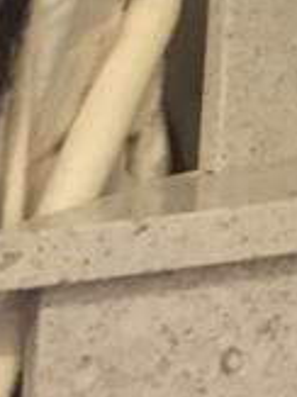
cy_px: -667
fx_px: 2451
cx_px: 876
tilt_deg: +10.8
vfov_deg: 8.2
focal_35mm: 214
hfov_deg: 6.4
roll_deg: -0.3
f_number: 2.2
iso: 250
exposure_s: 1/25
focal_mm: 4.15
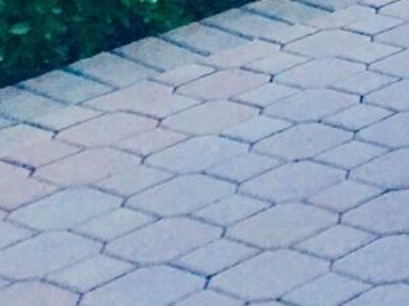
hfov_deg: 10.9
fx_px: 1783
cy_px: -443
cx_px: 1007
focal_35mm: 151
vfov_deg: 8.8
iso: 100
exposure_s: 1/30
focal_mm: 4.15
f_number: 2.2
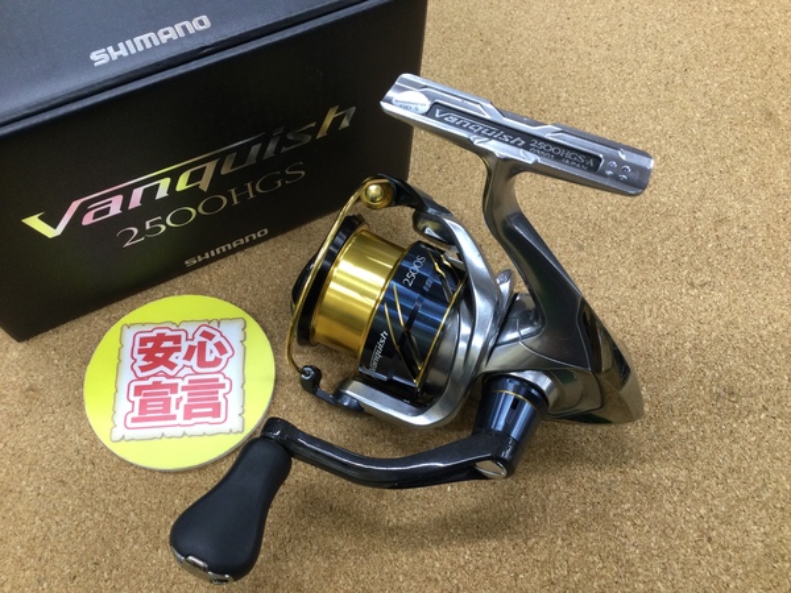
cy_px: 296
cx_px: 396
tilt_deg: -62.6
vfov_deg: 45.4
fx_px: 708
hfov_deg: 58.4
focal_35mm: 31
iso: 50
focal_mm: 3.3
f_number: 2.4
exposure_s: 1/30
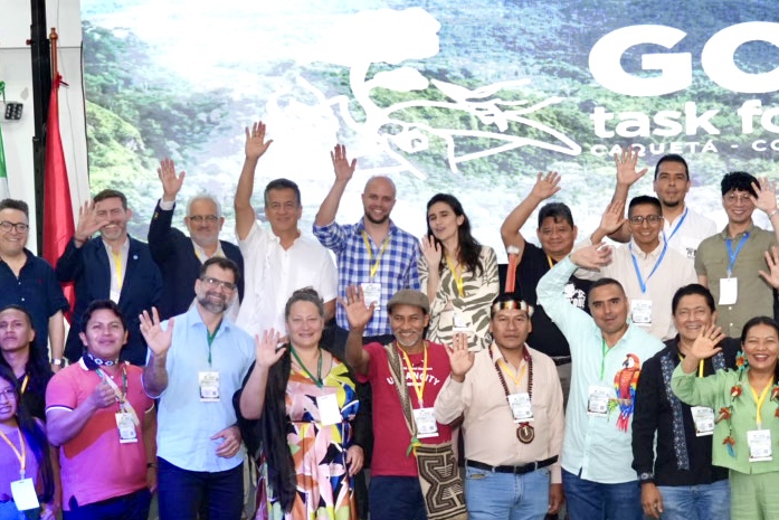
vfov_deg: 12.5
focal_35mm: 109
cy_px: 380
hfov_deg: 18.6
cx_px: 570
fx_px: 2359
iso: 2500
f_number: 4
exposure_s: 1/250
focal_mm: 47
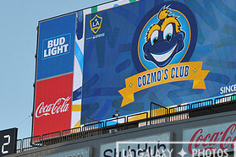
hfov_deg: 9.7
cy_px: 26
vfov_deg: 6.5
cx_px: 176
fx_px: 1390
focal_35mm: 212
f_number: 9
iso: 200
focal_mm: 102
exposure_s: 1/320
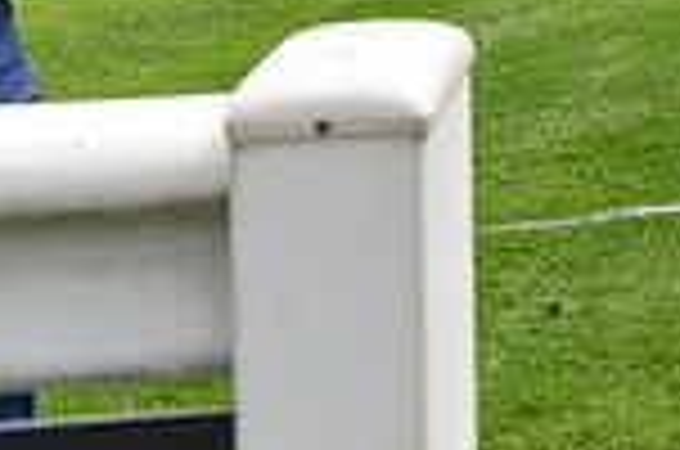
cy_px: -385
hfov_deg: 13.7
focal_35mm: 131
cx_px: 1301
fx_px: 2469
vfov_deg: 9.8
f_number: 5.6
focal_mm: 34
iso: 400
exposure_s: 1/2500
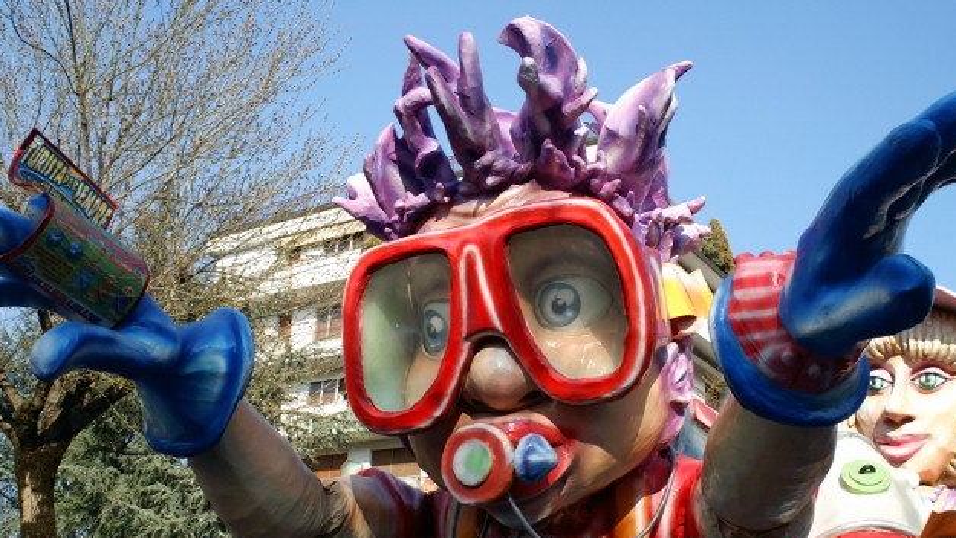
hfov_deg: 45.5
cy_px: 300
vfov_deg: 26.5
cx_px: 488
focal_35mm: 45
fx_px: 1141
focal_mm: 28
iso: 200
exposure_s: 1/500
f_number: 6.3
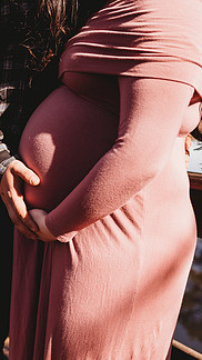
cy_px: 205
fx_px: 429
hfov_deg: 25.8
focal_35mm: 45
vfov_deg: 45.4
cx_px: 29
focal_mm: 24
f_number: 2.2
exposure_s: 1/1250
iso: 100
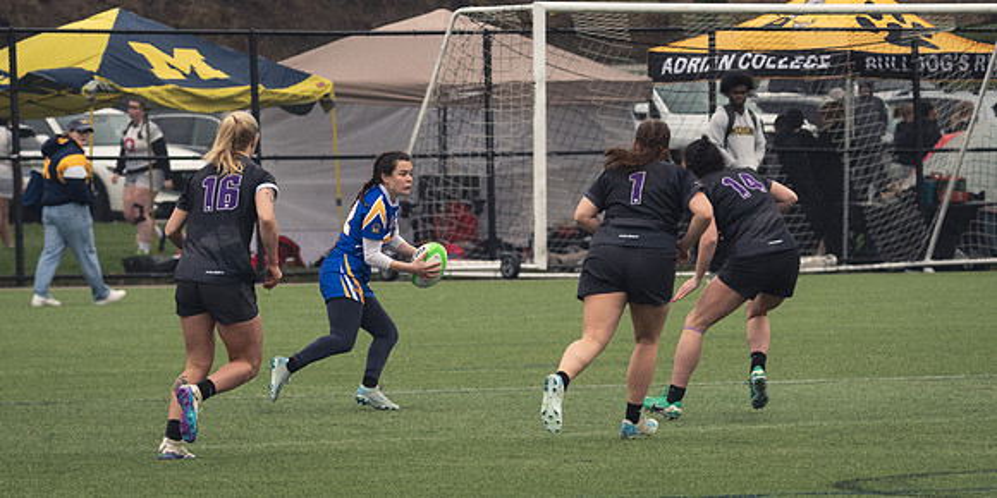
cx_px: 456
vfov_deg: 2.6
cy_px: 318
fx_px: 10840
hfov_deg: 5.3
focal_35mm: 421
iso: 2000
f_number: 6.3
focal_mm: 240
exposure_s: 1/800
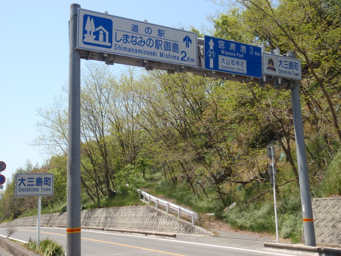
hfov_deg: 51.4
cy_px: 128
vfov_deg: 39.7
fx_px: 355
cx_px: 170
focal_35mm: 36
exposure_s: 1/200
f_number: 5
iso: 64
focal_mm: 6.53
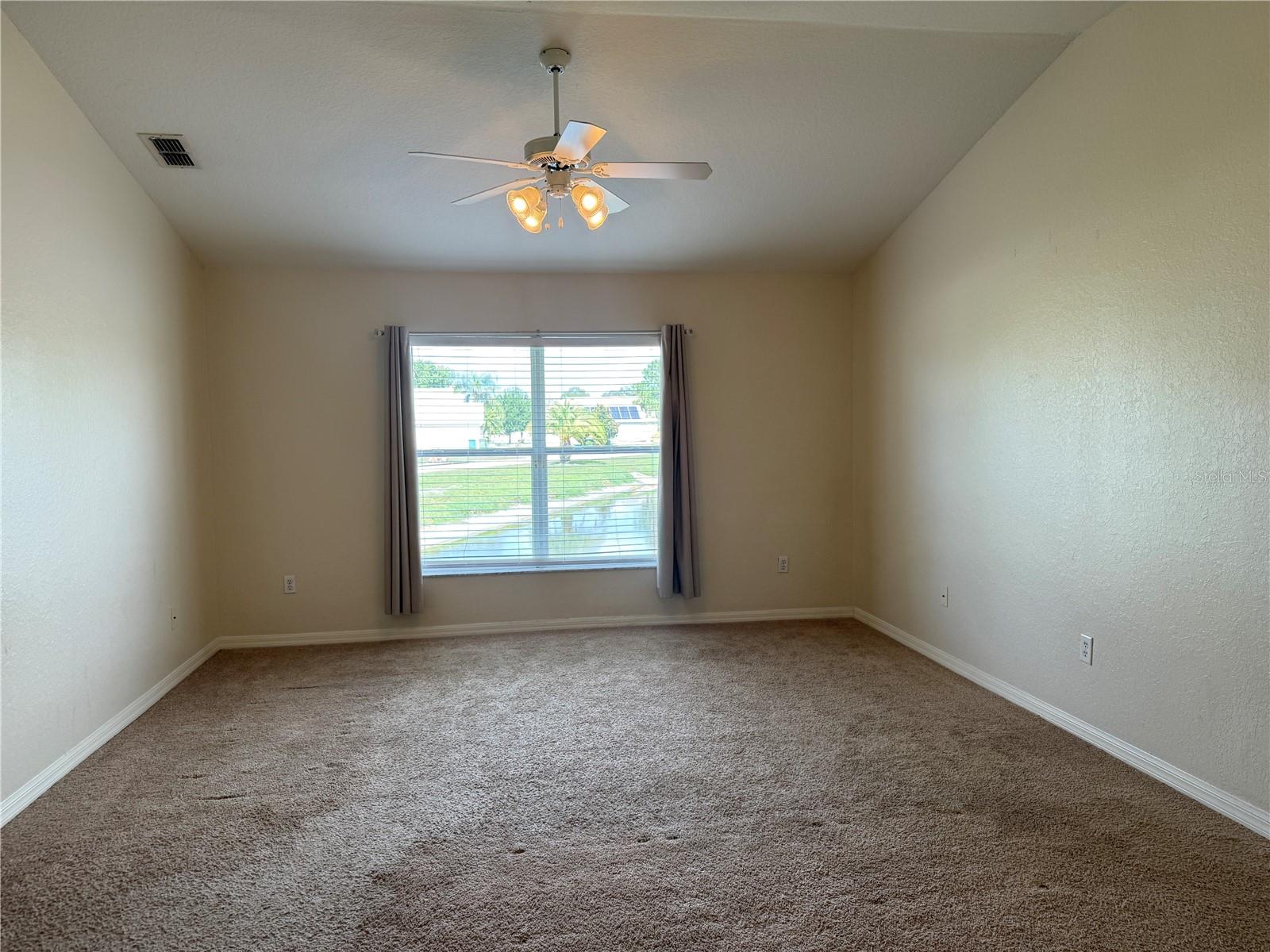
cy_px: 476
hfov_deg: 71.6
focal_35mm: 24
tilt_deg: -2.2
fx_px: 881
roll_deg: +0.7
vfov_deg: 56.8
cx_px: 635
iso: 64
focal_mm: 6.76
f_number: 1.78
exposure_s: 1/120
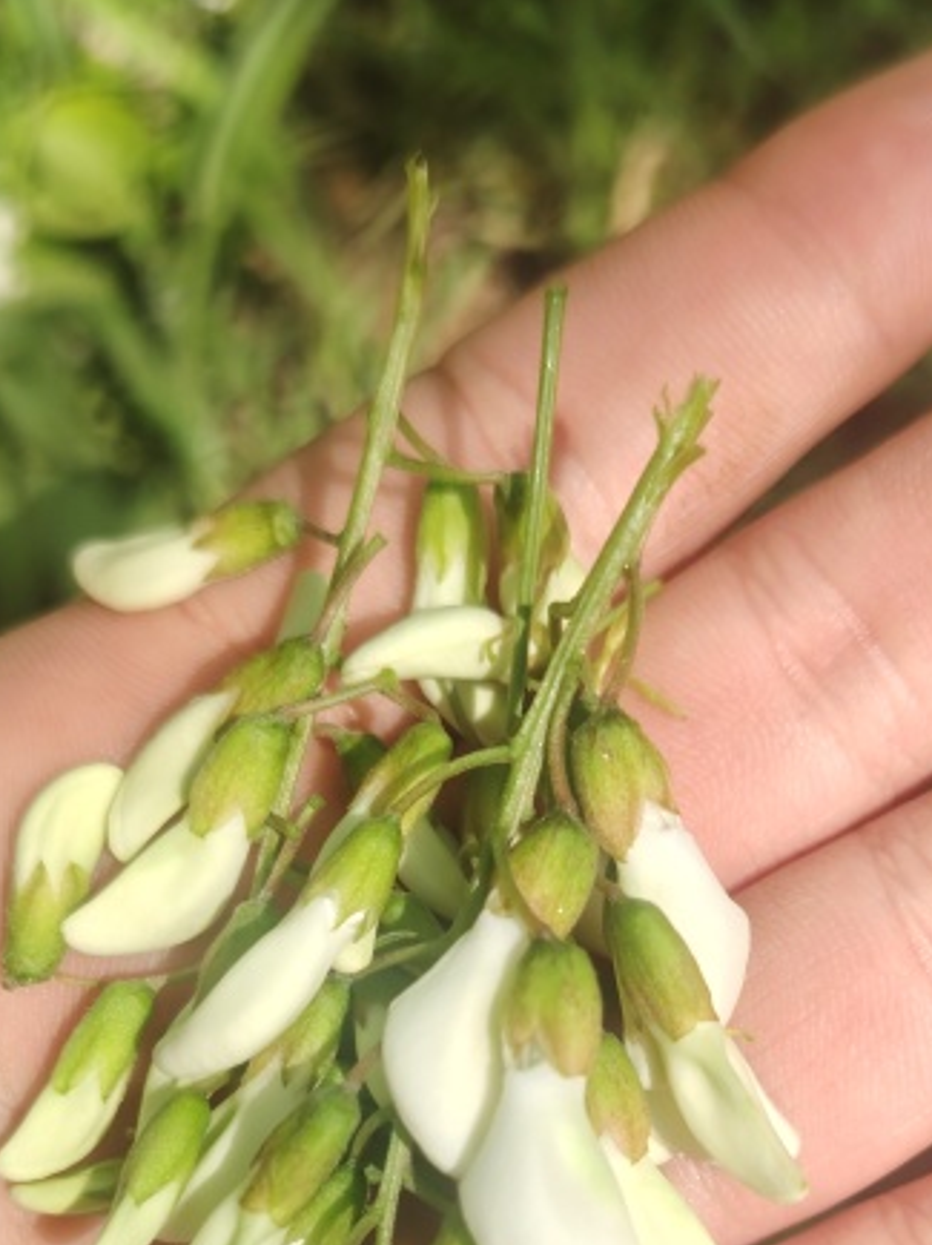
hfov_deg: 24.7
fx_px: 2120
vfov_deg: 31.5
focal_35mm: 59
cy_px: 1060
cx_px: 559
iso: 344
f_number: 1.75
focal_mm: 5.25
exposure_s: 1/900
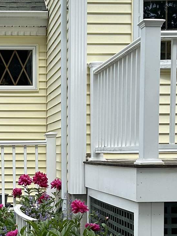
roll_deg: -0.2
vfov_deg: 23.3
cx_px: 25
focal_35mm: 83
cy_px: 178
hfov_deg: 17.6
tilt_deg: -3.4
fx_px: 566
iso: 50
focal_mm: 5.7
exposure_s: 1/2762
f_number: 1.5
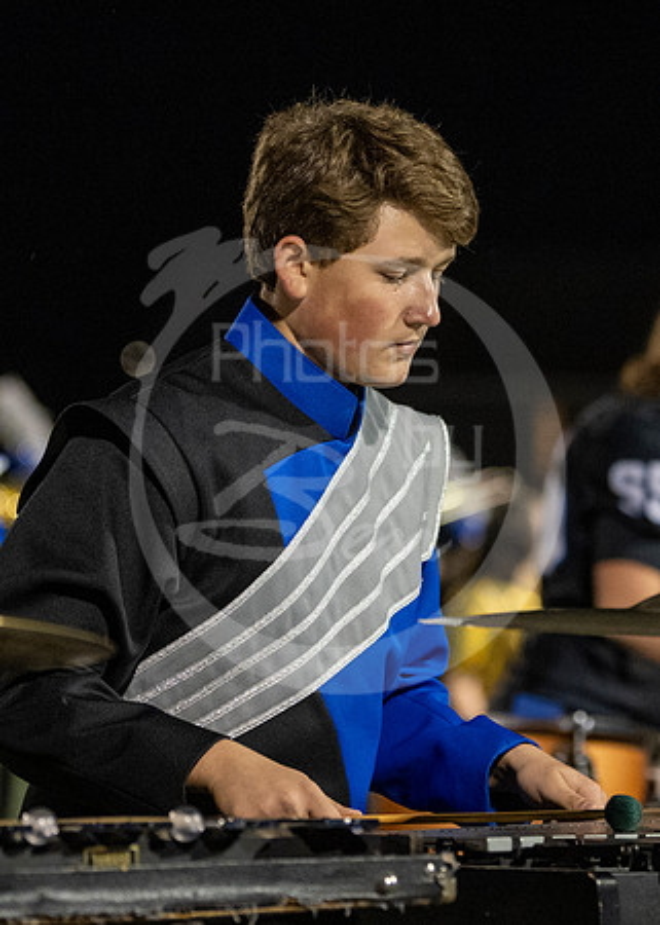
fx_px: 7508
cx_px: 468
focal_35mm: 286
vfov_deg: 7.1
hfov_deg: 5.0
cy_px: 370
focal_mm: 110
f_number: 2.8
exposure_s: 1/500
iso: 4000
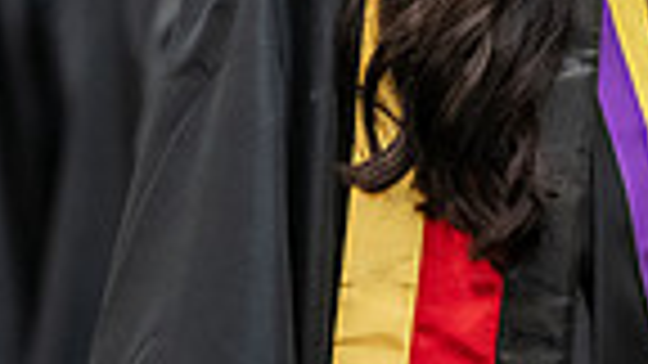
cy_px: -308
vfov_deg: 1.8
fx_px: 11272
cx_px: 608
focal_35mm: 656
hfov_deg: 3.3
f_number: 3.2
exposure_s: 1/200
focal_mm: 155
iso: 2500
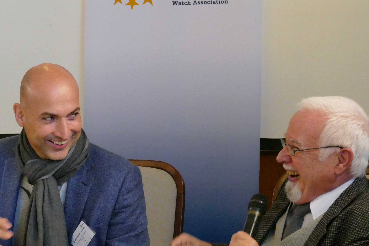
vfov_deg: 13.1
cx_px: 131
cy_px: 167
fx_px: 1066
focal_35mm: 104
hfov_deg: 19.6
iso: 2500
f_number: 3.7
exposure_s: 1/125
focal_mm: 25.96
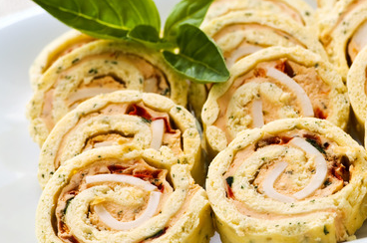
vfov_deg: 5.8
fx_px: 2389
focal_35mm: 235
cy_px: 122
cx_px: 259
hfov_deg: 8.8
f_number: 11
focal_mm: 105
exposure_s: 1/20
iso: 200
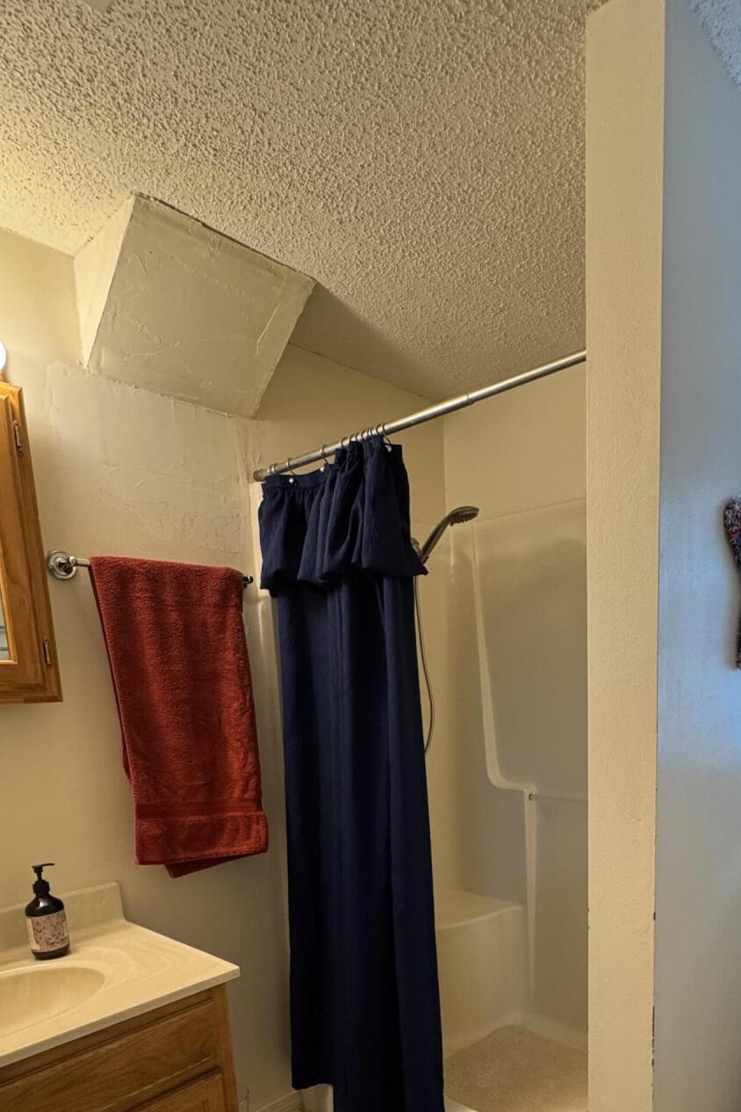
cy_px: 794
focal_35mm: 23
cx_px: 483
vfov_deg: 72.3
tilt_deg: -9.1
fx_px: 710
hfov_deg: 54.2
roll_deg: +2.3
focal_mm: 2.22
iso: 400
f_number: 2.2
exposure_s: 1/60
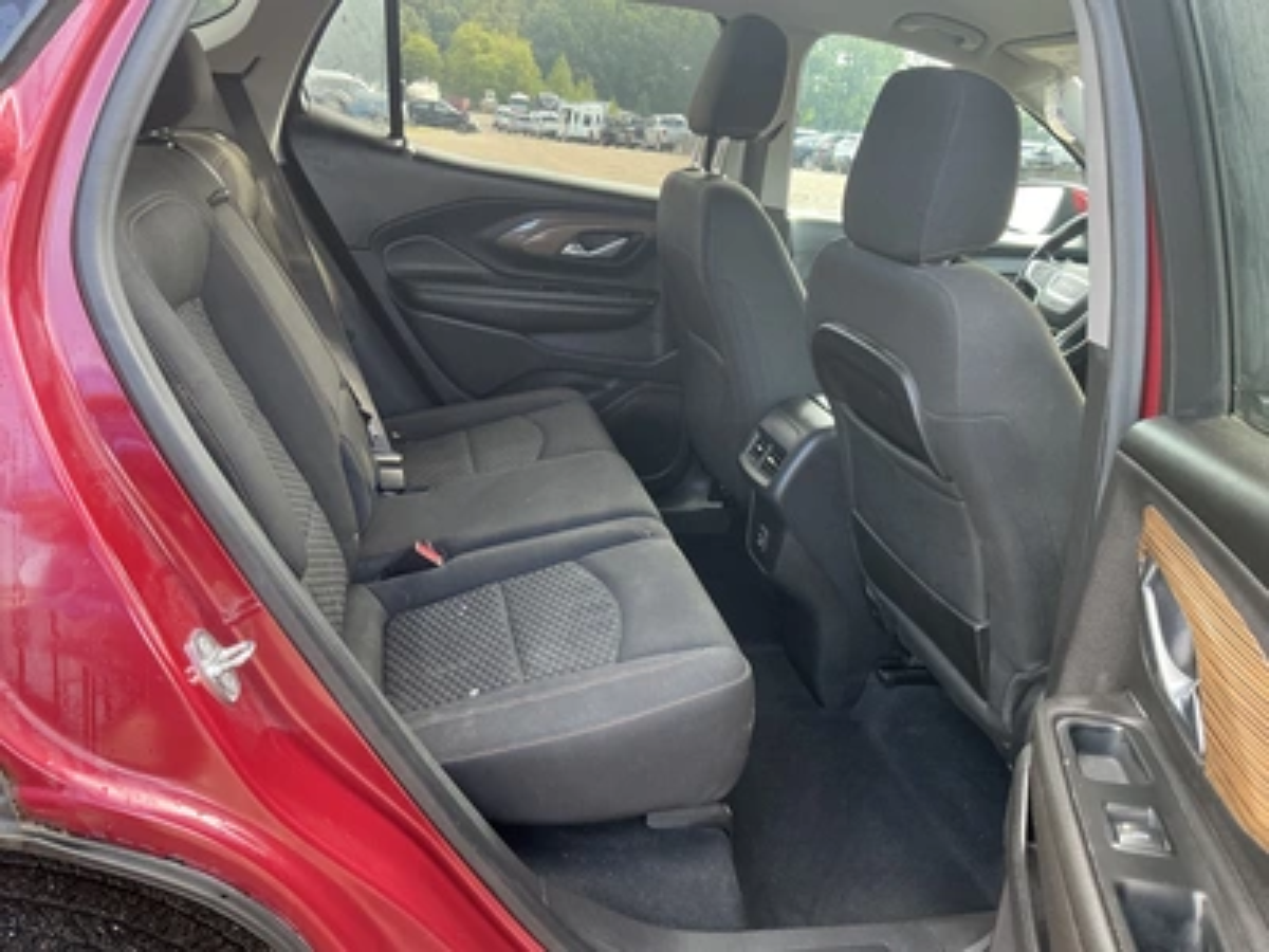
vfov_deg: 49.7
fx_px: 1026
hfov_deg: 63.4
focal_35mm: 28
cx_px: 634
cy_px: 476
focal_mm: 3
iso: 64
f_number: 1.8
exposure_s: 1/93
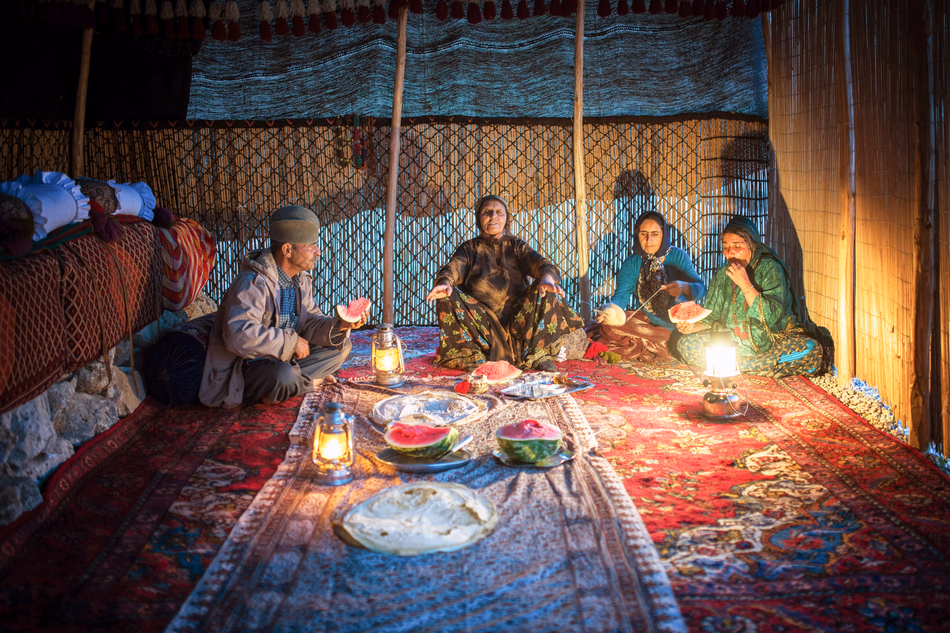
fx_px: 924
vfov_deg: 37.9
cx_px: 475
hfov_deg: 54.4
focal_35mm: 35
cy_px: 316
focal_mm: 35
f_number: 1.4
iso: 500
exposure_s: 1/80
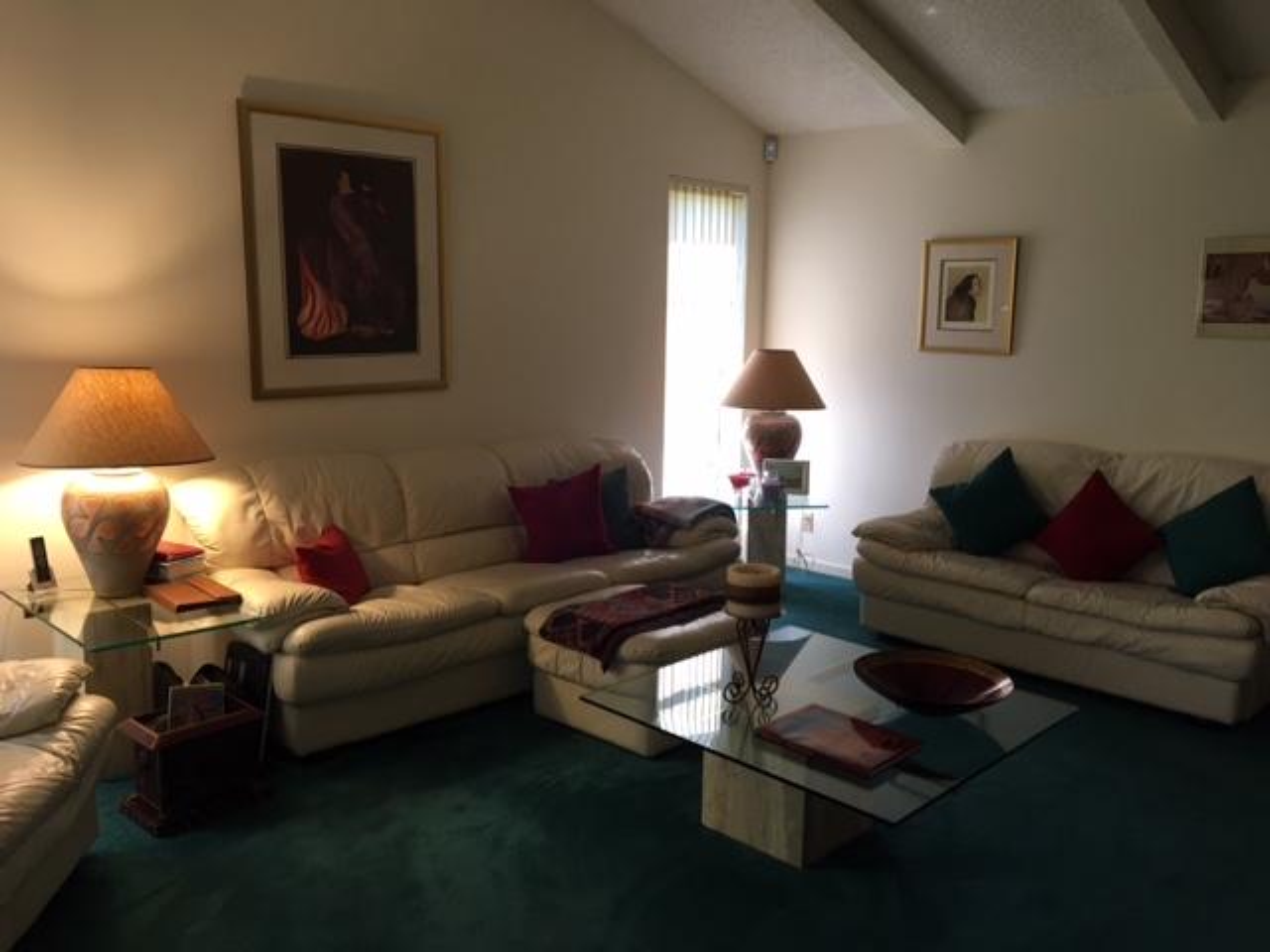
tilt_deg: -9.7
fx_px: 1064
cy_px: 476
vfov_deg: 48.2
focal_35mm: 29
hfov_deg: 61.7
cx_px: 635
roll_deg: -1.5
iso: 80
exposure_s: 1/30
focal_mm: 4.15
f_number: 2.2
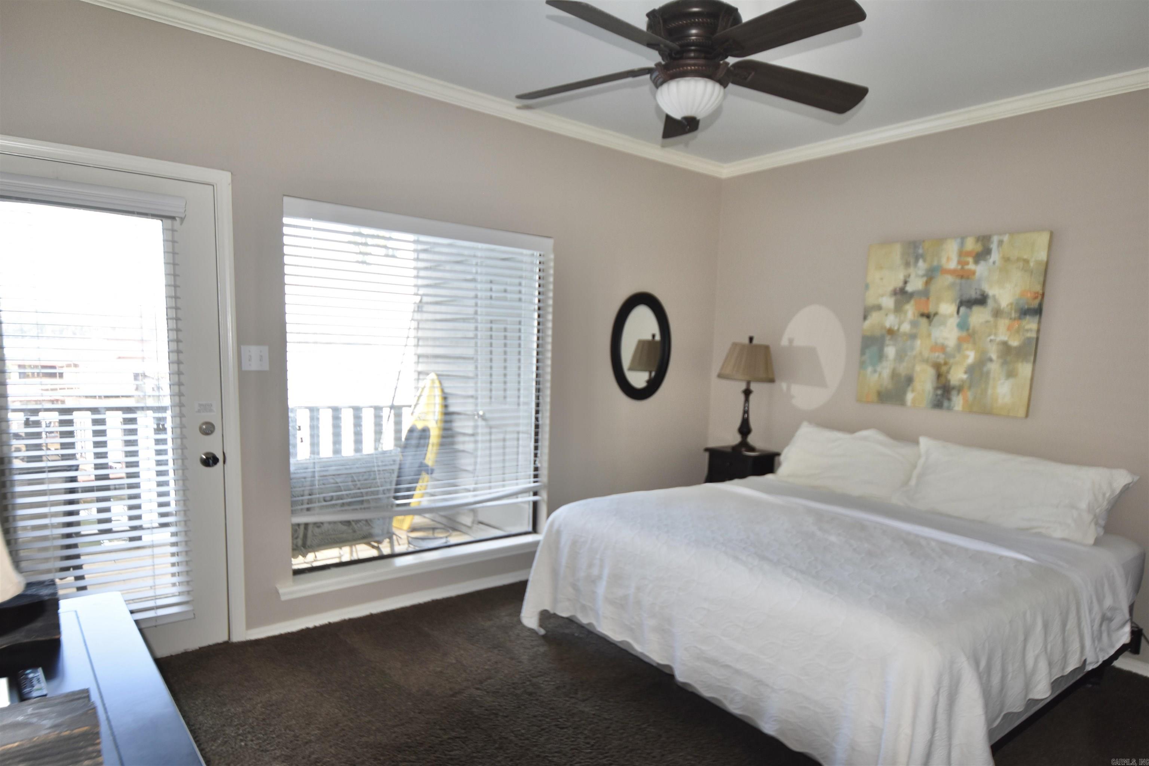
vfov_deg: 59.5
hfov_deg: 81.2
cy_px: 383
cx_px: 574
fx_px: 670
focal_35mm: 21
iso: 400
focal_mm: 14
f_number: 4.5
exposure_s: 1/80
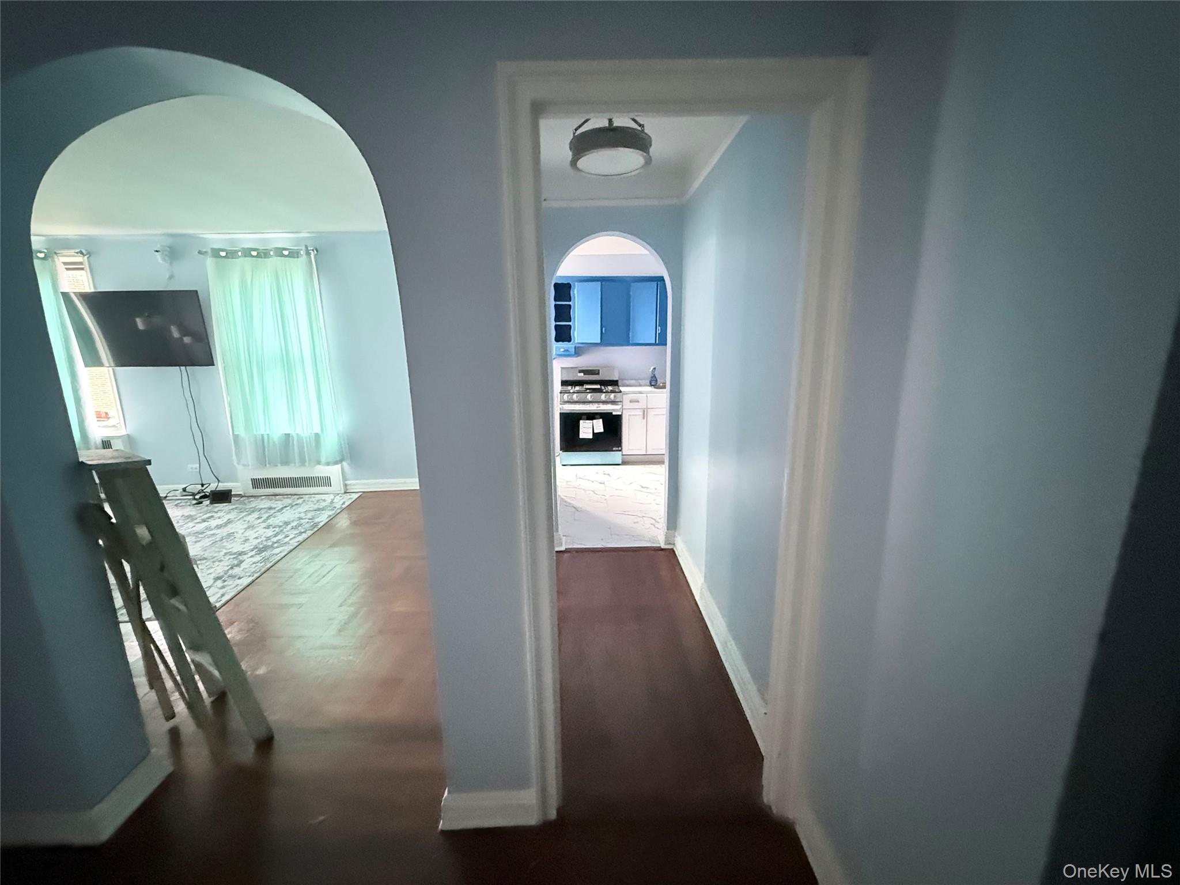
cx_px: 590
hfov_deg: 102.1
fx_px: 477
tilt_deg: -11.9
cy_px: 442
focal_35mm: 14
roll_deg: +0.0
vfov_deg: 85.7
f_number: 2.2
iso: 1250
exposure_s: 1/52
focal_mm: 2.22
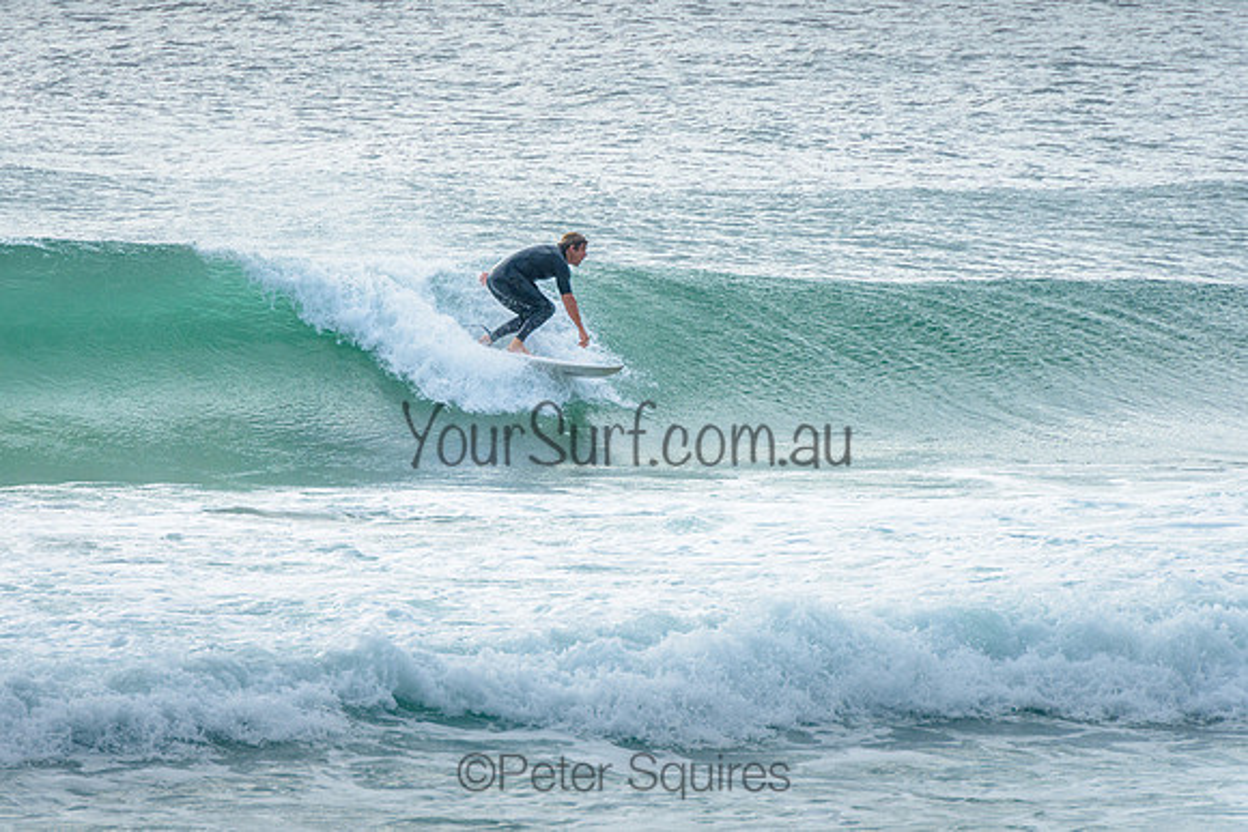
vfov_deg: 2.8
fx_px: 17005
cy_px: 333
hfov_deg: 4.2
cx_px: 499
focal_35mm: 490
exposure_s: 1/1600
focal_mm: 400
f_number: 9
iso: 400
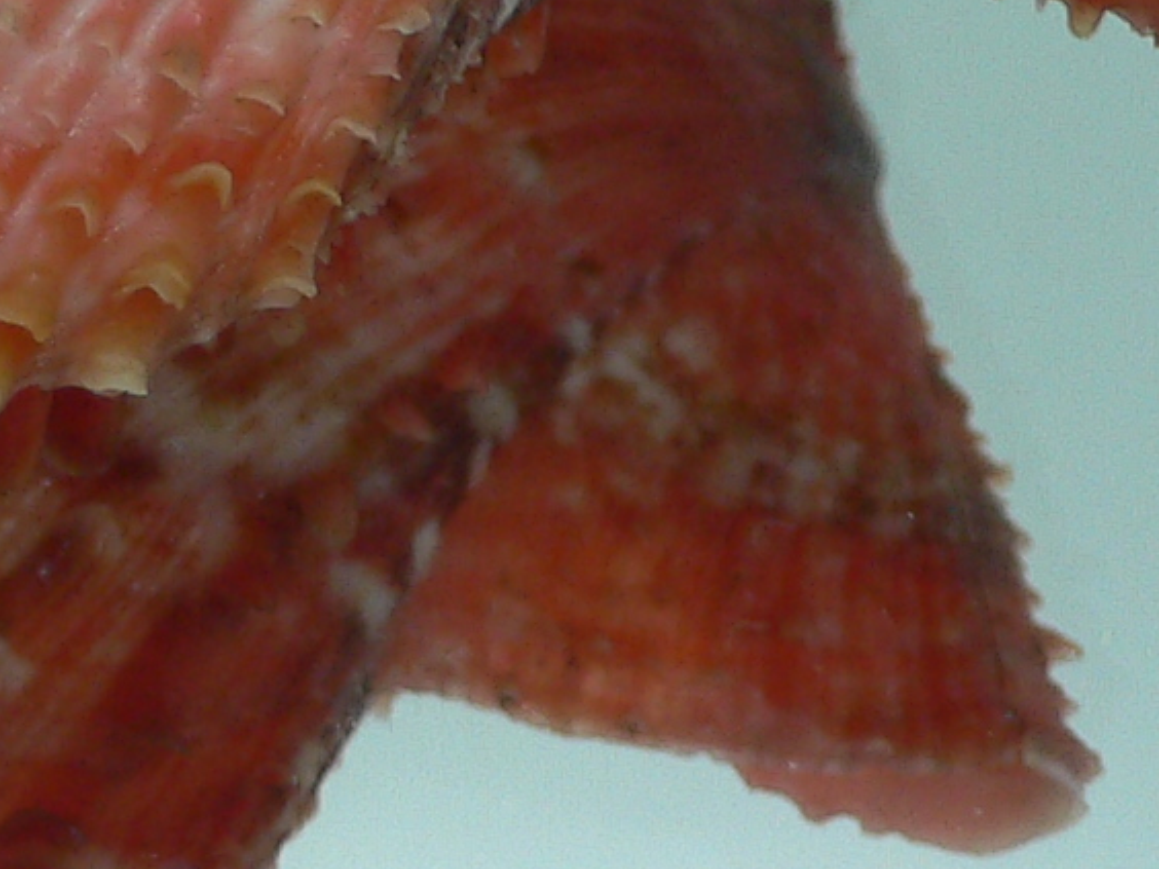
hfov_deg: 15.4
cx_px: -107
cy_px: -456
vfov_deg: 11.4
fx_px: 4185
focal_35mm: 125
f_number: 2.8
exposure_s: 1/60
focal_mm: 4.6
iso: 80
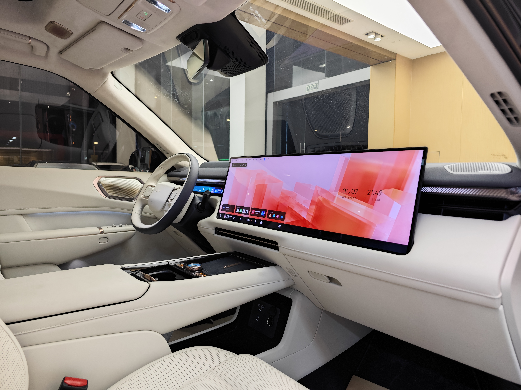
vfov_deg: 58.9
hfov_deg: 73.9
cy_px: 195
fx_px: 346
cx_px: 260
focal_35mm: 23
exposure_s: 1/50
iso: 500
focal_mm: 8.7
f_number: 1.9
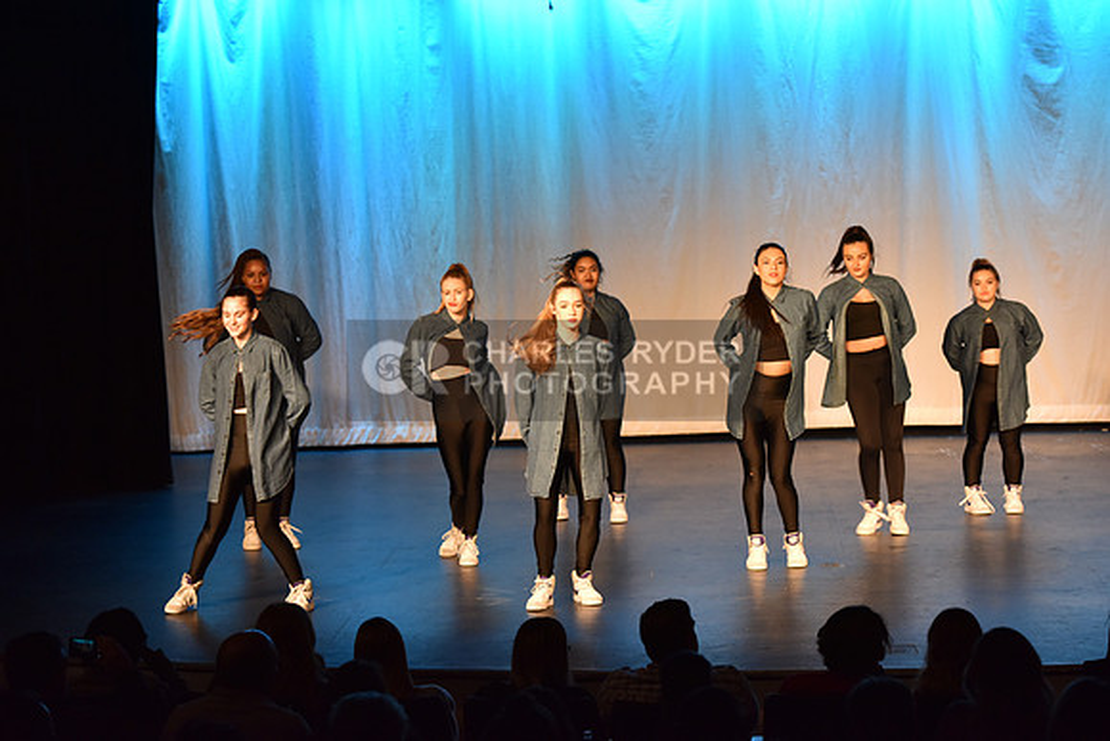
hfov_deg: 18.6
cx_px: 555
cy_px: 370
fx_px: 3392
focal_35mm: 110
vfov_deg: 12.5
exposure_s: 1/200
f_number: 4
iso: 2000
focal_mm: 110
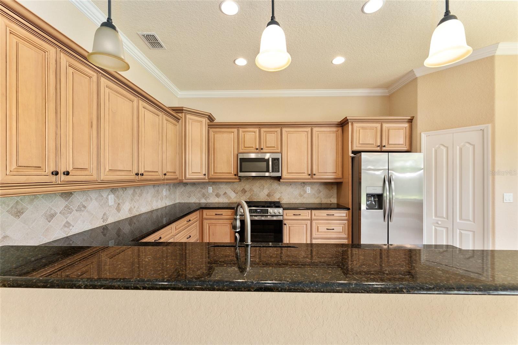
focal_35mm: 14
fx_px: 201
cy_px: 172
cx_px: 259
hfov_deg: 104.3
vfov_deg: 81.2
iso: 2500
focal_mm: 14
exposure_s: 1/30
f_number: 7.1
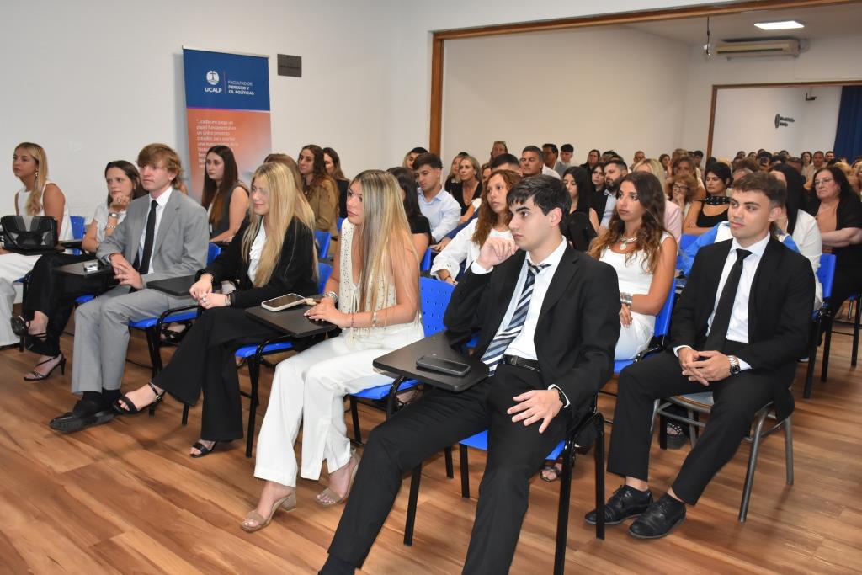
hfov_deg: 57.2
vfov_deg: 40.0
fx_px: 790
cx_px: 431
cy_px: 288
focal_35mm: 33
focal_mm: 22
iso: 1600
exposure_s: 1/125
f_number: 5.6
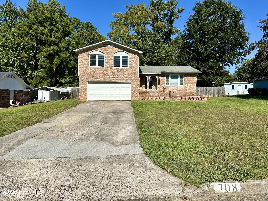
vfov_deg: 56.8
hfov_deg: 71.6
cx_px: 134
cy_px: 100
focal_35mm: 24
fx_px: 186
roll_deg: -1.1
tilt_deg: +0.4
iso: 80
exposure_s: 1/6211
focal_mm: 6.86
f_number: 1.78
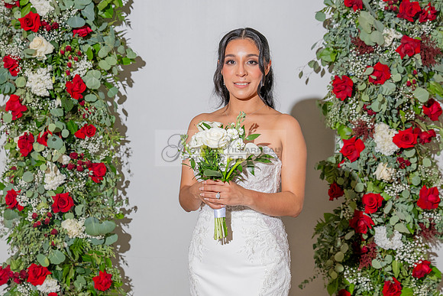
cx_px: 221
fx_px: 1034
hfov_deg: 24.2
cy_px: 143
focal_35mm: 84
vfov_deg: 16.3
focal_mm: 70
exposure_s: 1/200
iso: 800
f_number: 5.6
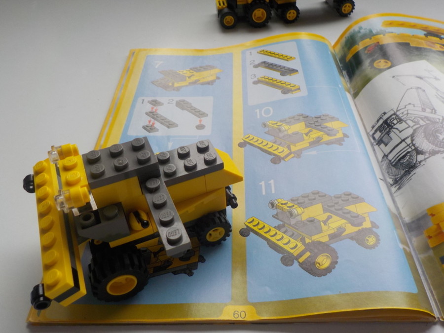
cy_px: 166
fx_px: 385
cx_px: 222
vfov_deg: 46.8
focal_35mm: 30
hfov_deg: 60.0
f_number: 3.3
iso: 125
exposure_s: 1/125
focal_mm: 4.1
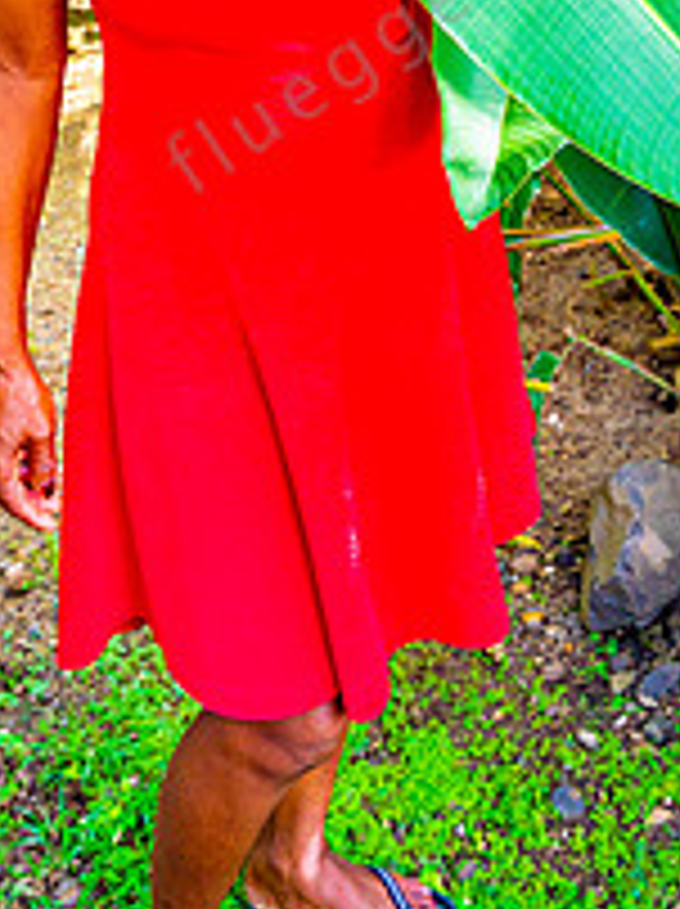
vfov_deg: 29.3
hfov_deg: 24.0
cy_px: -72
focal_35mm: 60
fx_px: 1575
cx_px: 540
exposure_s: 1/320
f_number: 6.3
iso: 800
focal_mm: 28
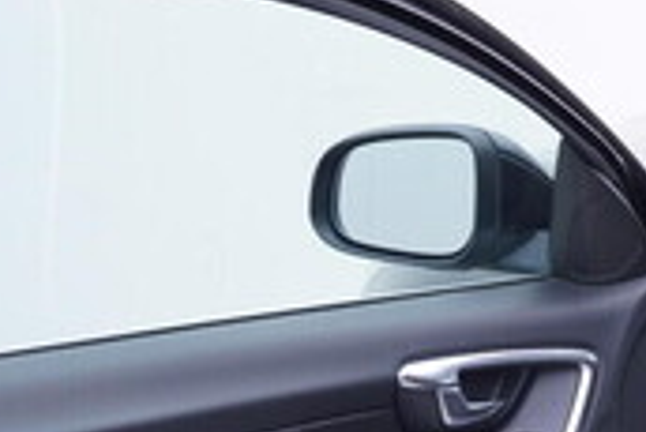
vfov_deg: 11.8
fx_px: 2065
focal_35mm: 115
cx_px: 792
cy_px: 460
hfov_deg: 16.9
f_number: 3.2
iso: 125
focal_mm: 24
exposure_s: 1/50
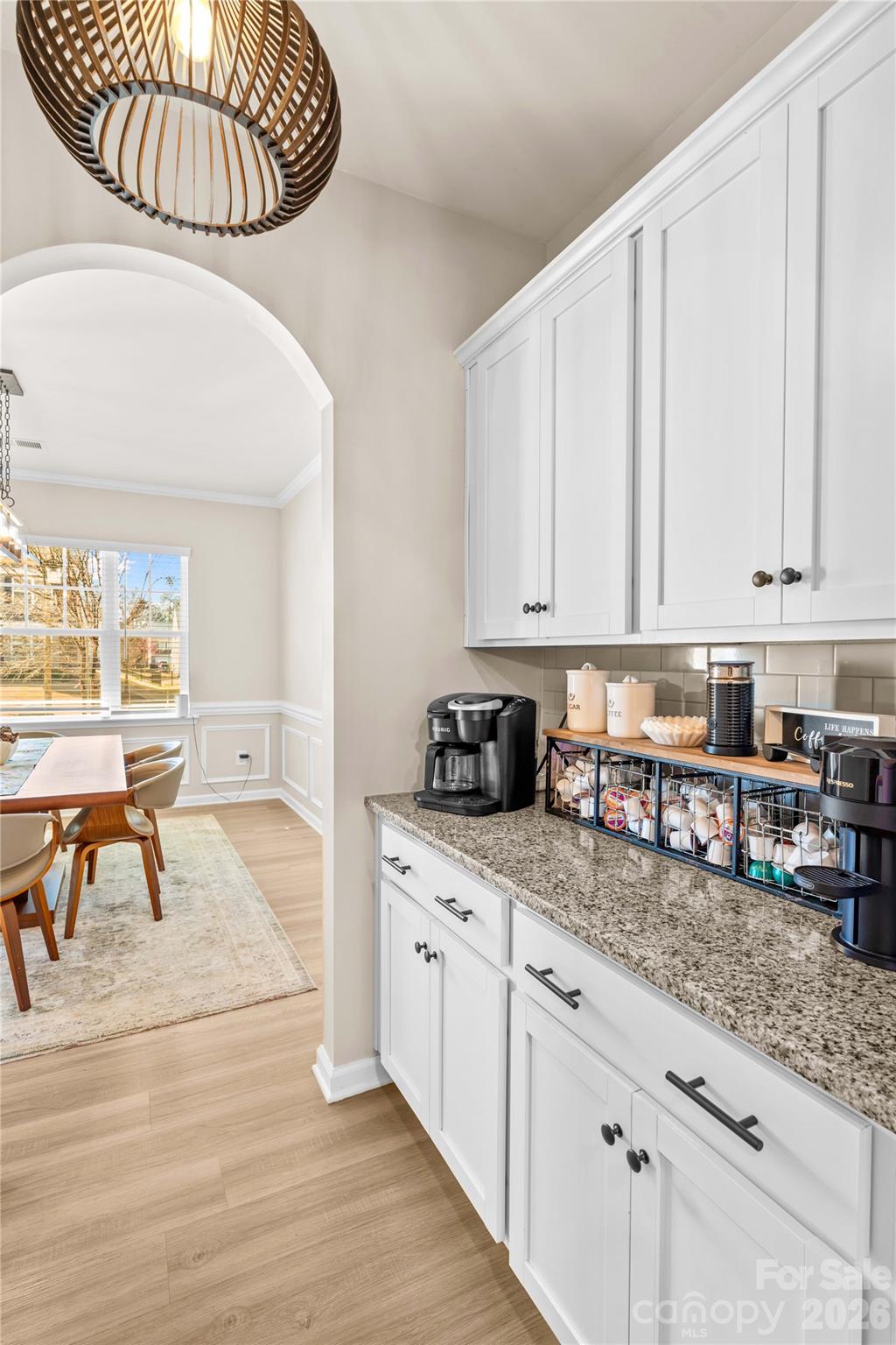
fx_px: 597
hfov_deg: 73.7
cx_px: 448
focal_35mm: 16
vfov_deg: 96.7
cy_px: 672
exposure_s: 1.3
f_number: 8
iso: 100
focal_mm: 16
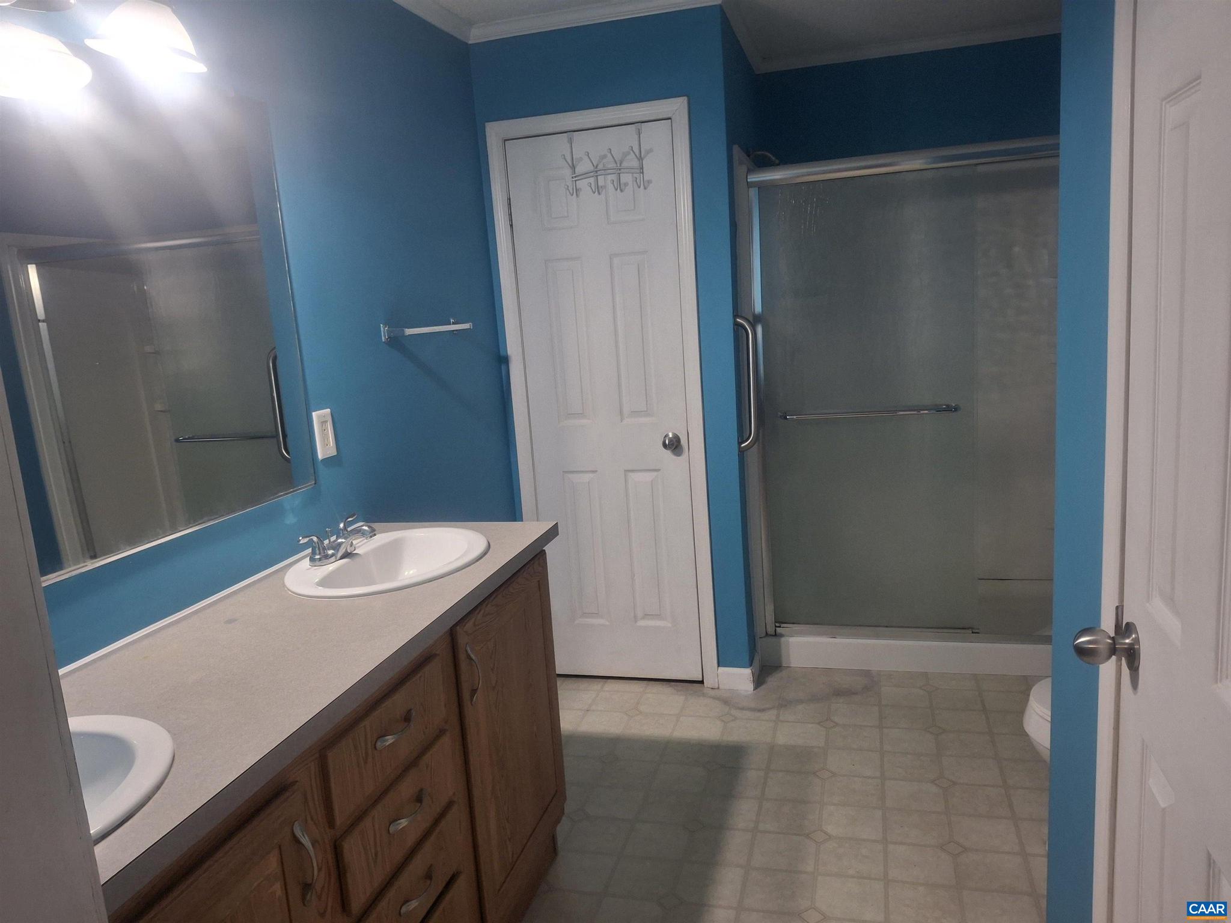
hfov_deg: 69.4
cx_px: 616
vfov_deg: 54.9
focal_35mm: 25
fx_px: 889
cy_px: 462
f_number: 1.8
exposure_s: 1/50
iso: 200
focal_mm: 4.69
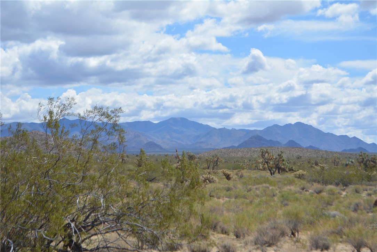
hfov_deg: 24.6
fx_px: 864
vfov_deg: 16.6
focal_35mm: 82
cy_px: 126
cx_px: 188
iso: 400
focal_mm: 55
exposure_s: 1/2000
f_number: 7.1
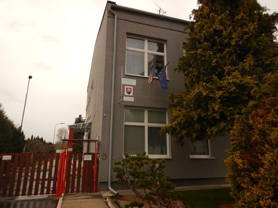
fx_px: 193
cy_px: 104
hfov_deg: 71.6
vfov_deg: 56.8
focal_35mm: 24
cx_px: 139
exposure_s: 1/1250
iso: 125
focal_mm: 4.3
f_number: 2.8
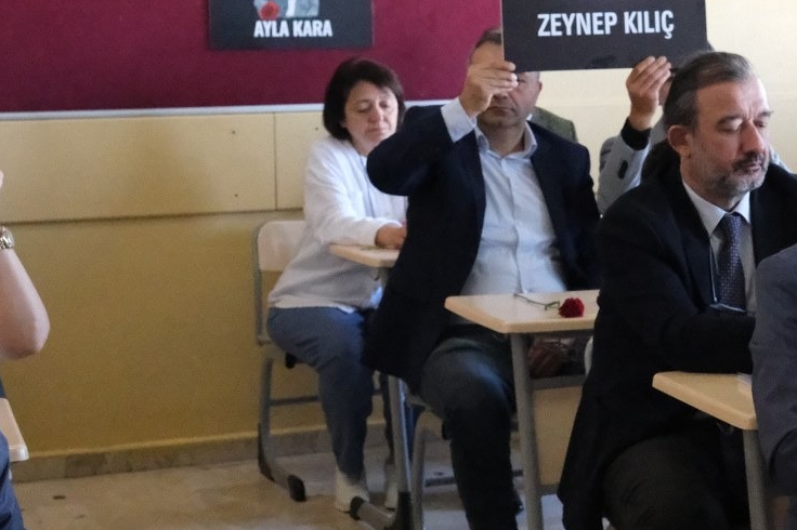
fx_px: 1925
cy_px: 118
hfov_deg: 22.9
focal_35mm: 87
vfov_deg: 15.6
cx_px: 682
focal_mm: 33.2
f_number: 5.6
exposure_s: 1/550
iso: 25600
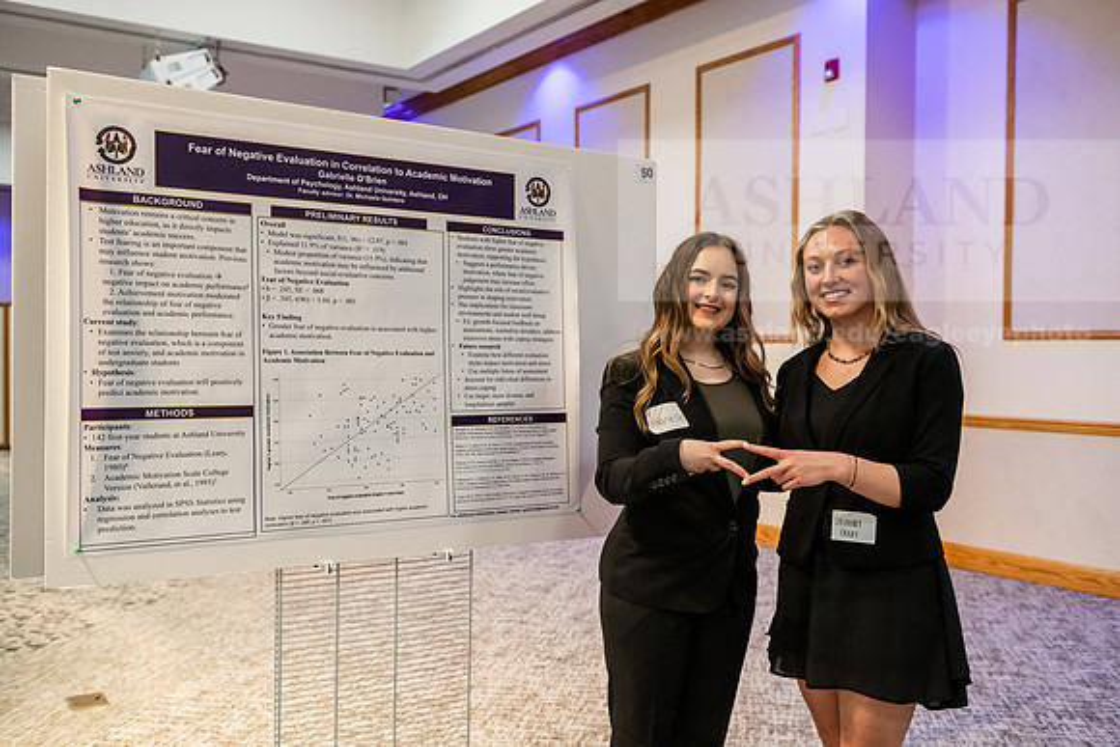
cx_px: 560
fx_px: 1058
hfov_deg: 55.8
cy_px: 374
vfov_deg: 38.9
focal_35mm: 34
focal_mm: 34
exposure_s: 1/160
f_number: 3.5
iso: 3200
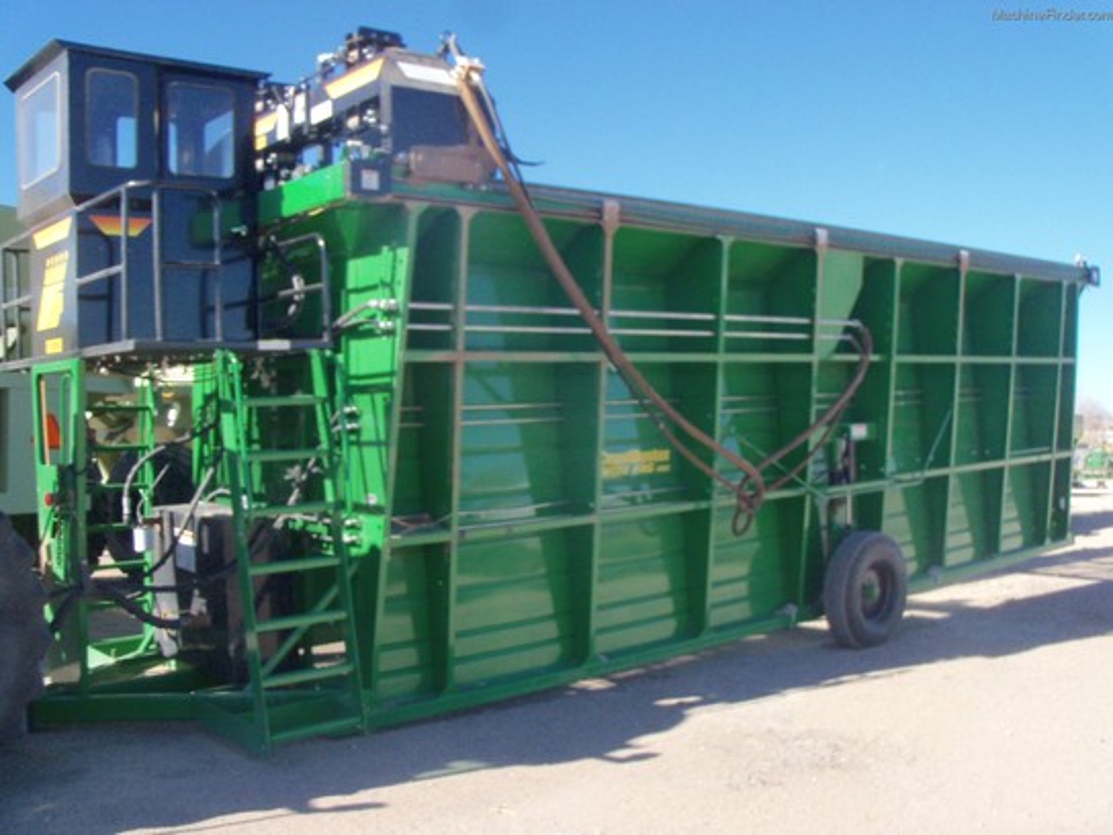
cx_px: 556
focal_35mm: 35
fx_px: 1125
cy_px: 418
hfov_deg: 52.6
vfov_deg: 40.7
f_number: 3
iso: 160
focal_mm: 6.3
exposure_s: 1/500
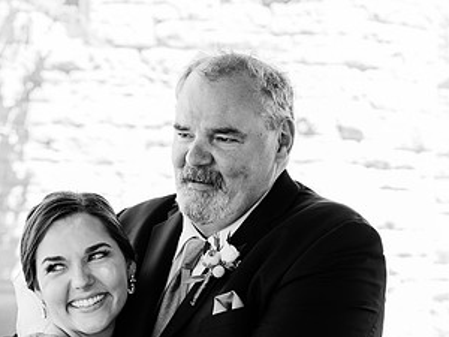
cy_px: 253
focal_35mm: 117
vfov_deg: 12.6
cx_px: 106
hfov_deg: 16.7
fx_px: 1518
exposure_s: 1/320
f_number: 4
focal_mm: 63
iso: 320
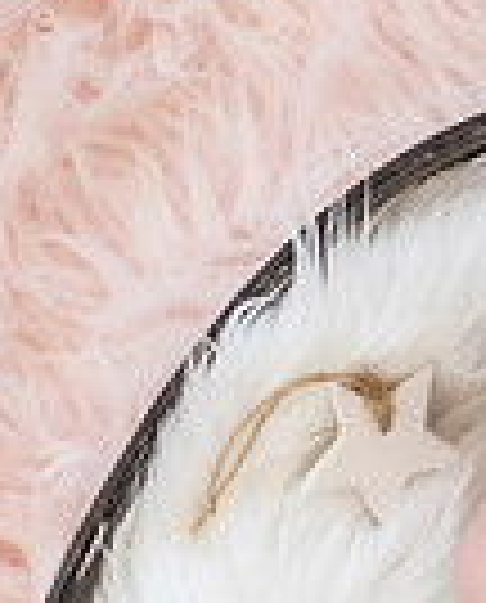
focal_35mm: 157
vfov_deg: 11.6
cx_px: 662
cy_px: 981
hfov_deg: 9.7
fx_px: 2810
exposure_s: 1/125
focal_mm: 50
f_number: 2.8
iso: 2000
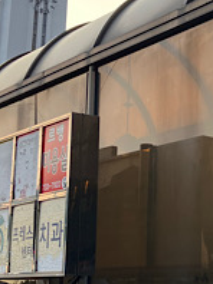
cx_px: 222
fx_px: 699
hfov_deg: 16.9
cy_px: 138
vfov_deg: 23.0
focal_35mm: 85
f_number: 1.8
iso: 25
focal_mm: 3.99
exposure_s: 1/241
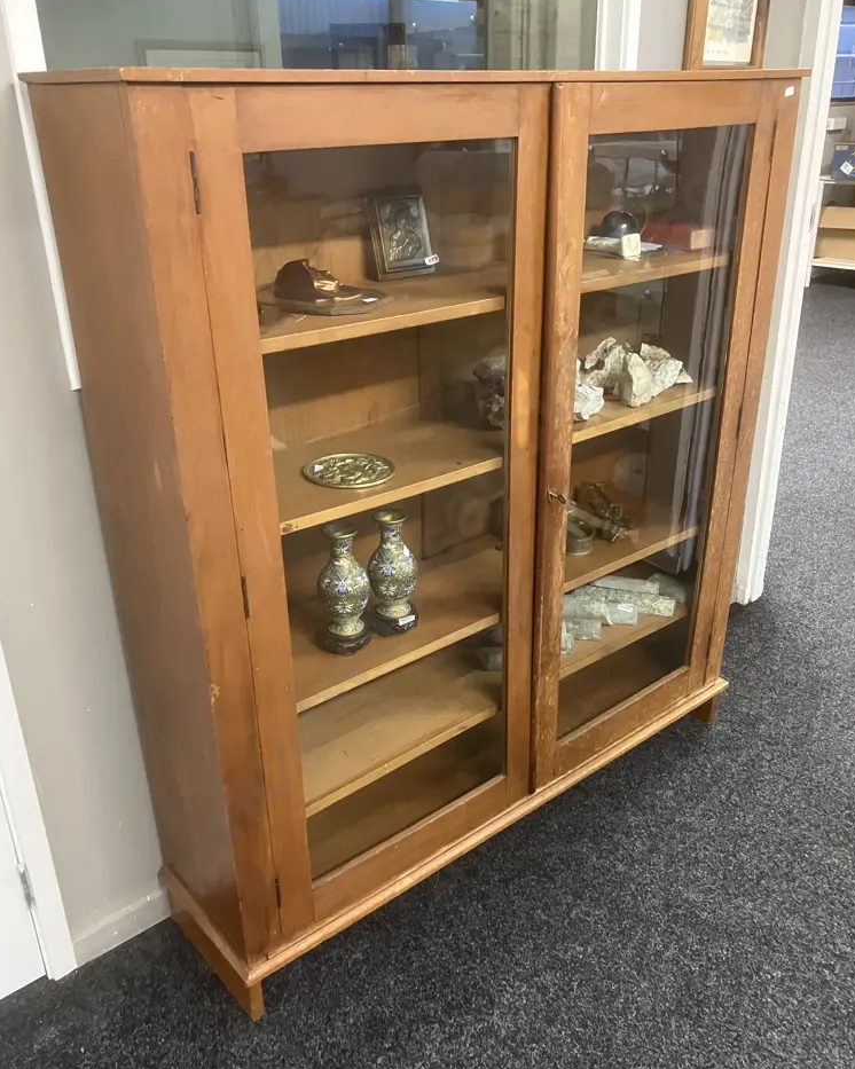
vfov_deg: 58.8
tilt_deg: -23.0
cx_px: 431
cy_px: 558
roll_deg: +0.6
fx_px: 949
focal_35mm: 30
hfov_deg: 48.5
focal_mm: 3.99
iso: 320
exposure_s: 1/33
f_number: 1.8
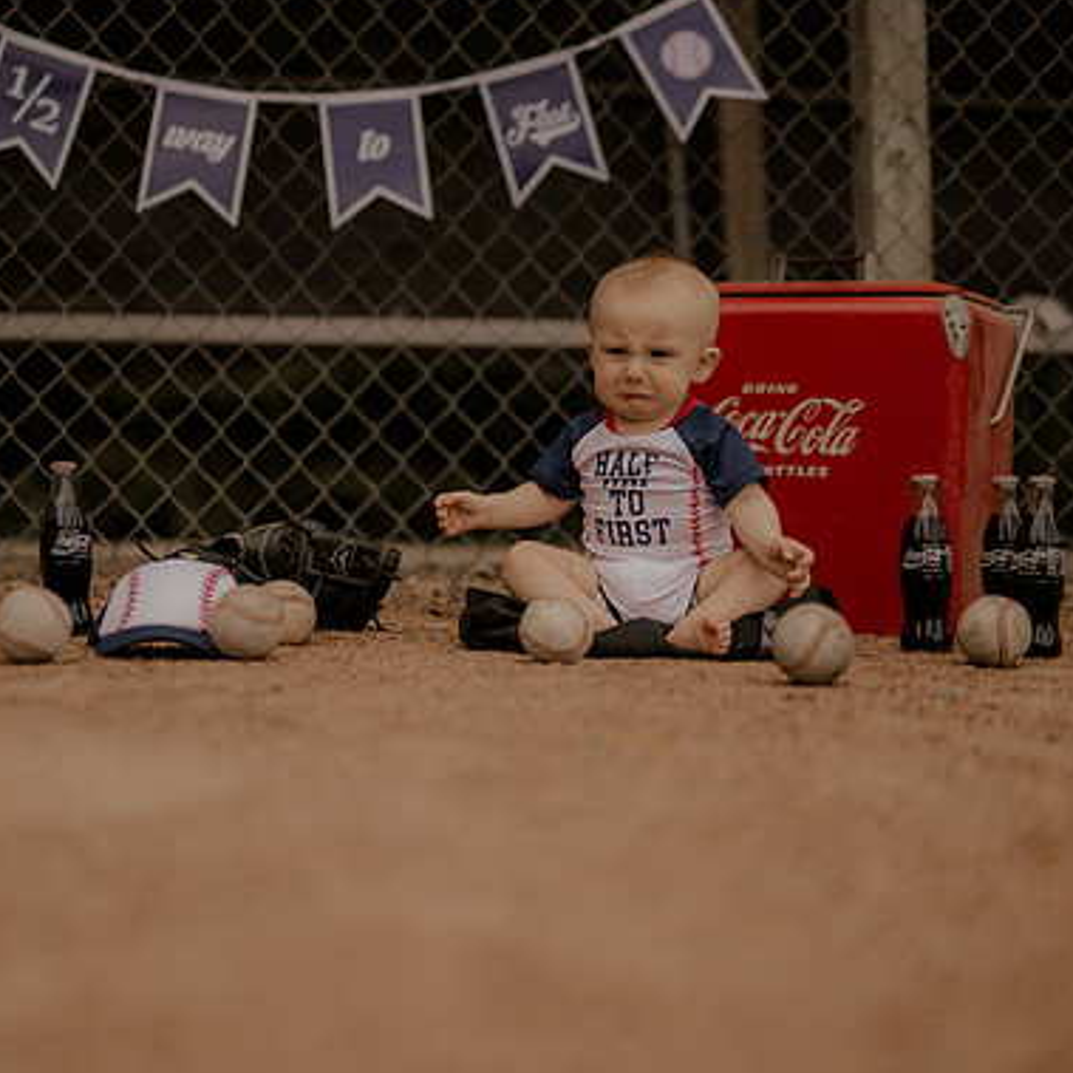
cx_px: 430
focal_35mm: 65
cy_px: 534
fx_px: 2280
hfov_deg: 26.4
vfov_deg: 26.5
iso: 160
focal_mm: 50
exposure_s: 1/4000
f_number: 3.2
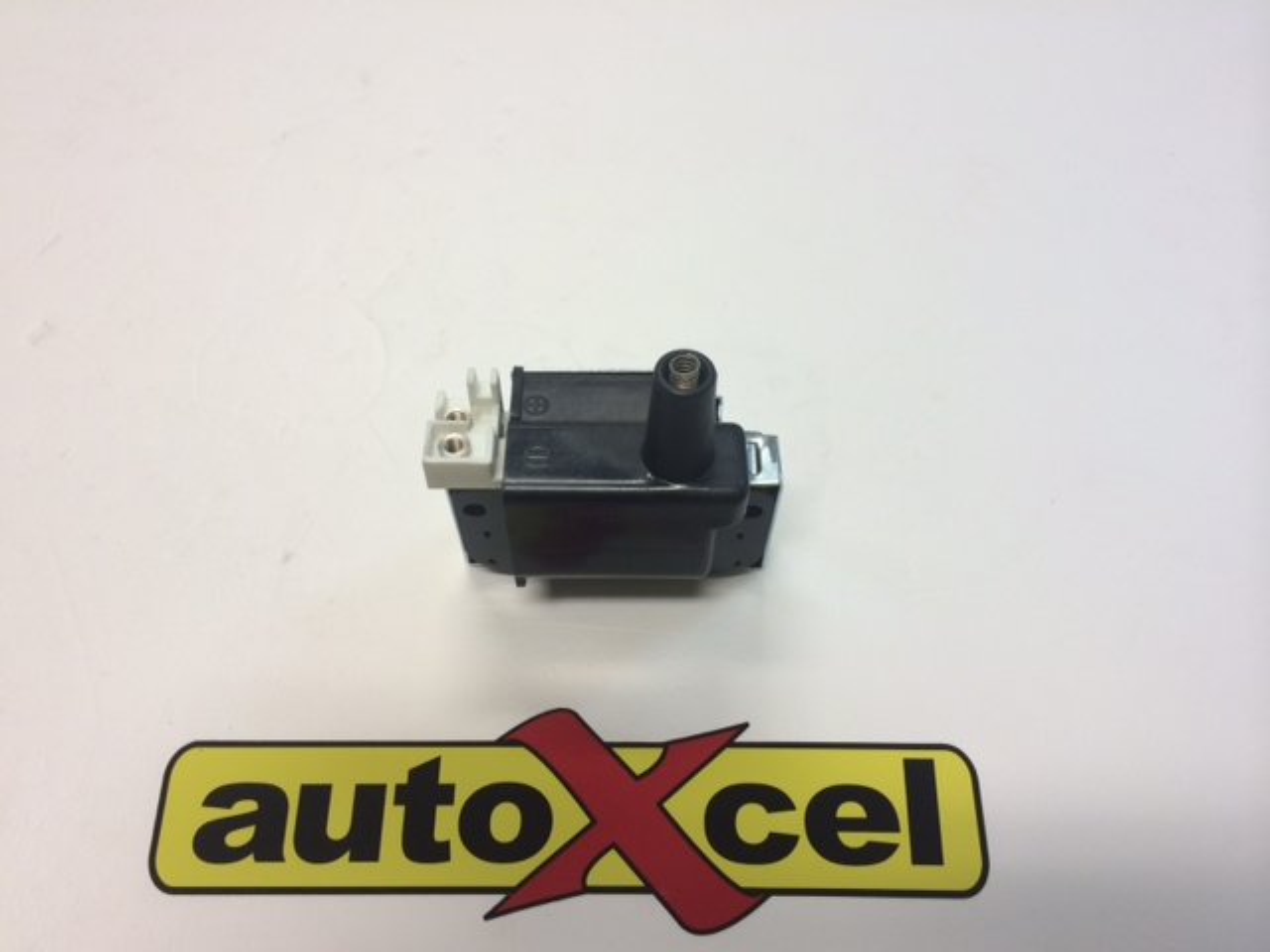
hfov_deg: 60.0
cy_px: 476
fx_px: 1101
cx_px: 635
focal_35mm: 30
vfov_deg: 46.8
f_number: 2.2
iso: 40
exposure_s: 1/33
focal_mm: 4.12
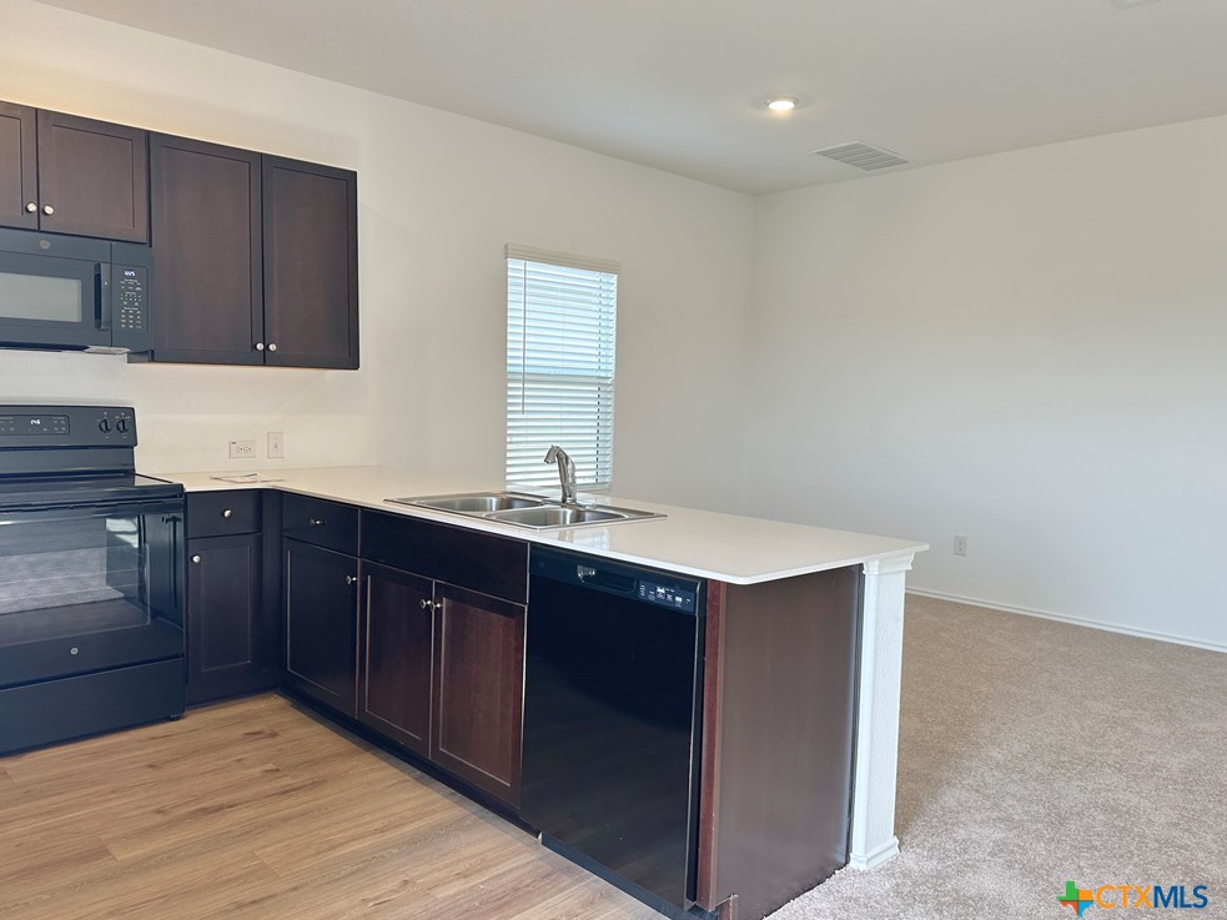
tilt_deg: -3.5
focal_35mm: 25
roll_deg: -2.1
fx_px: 886
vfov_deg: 54.9
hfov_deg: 69.4
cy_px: 463
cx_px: 599
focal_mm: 6.86
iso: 125
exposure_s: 1/120
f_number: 1.78
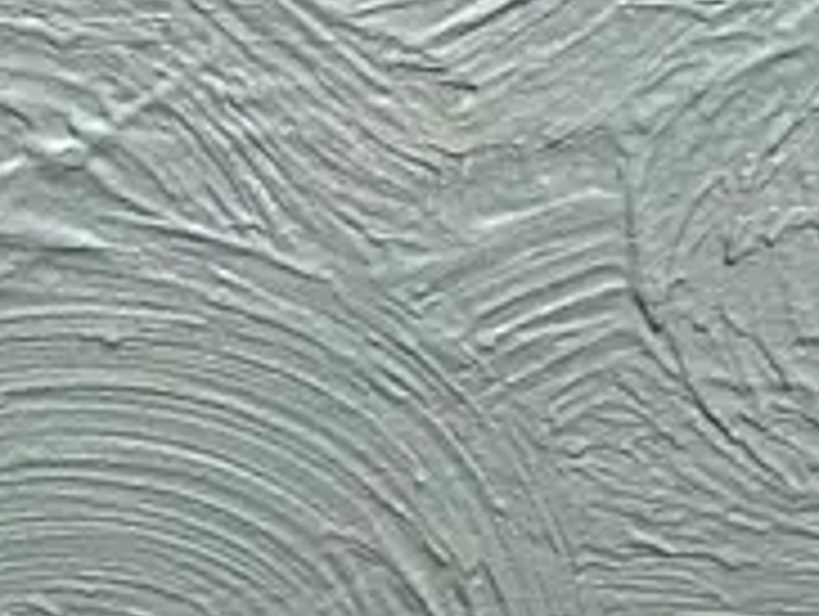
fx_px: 3198
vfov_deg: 9.4
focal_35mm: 135
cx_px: -189
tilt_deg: -49.4
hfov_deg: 14.1
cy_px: 1650
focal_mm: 6.86
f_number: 1.78
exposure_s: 1/50
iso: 400
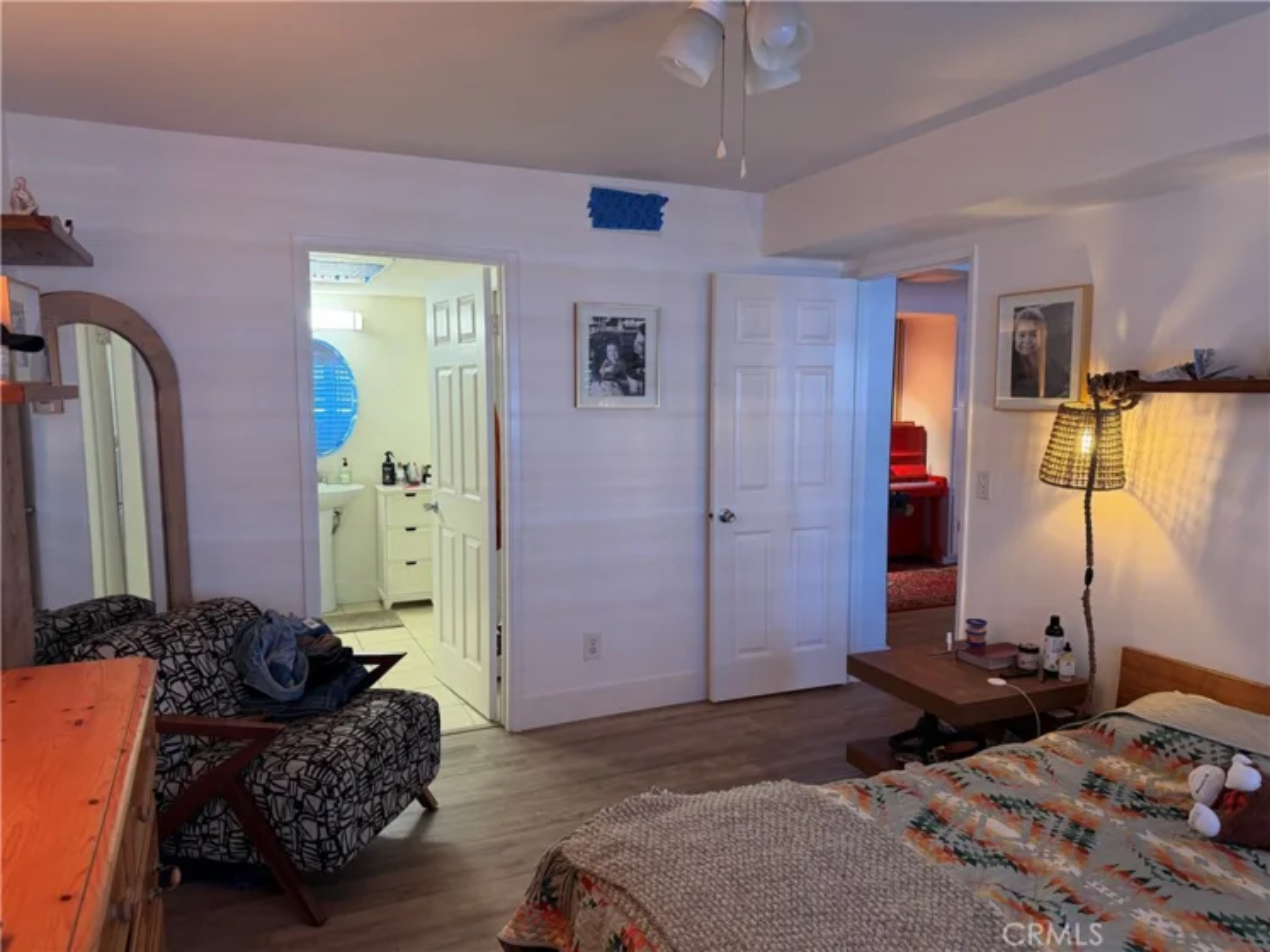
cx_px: 635
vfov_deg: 56.8
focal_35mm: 24
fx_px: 880
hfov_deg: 71.6
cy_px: 476
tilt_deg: -5.8
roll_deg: -0.1
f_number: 1.78
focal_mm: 6.76
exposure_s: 1/60
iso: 200
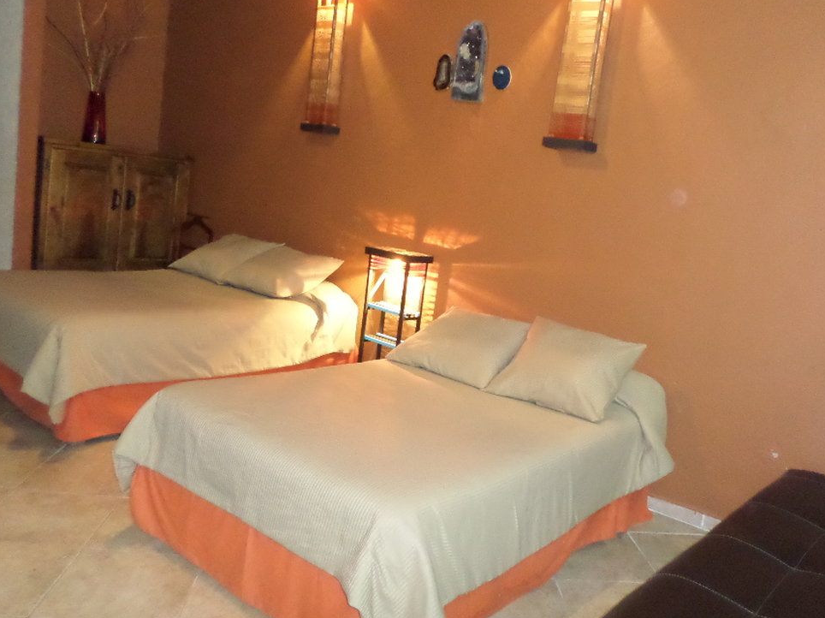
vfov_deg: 46.7
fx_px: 715
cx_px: 463
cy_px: 279
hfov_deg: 59.8
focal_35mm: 30
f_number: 2.5
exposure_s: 1/15
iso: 640
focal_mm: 4.5
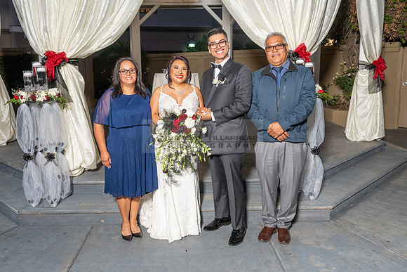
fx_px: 365
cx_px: 190
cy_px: 130
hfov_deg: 58.2
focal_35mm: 32
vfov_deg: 40.8
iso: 640
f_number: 4.5
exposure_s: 1/200
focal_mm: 29
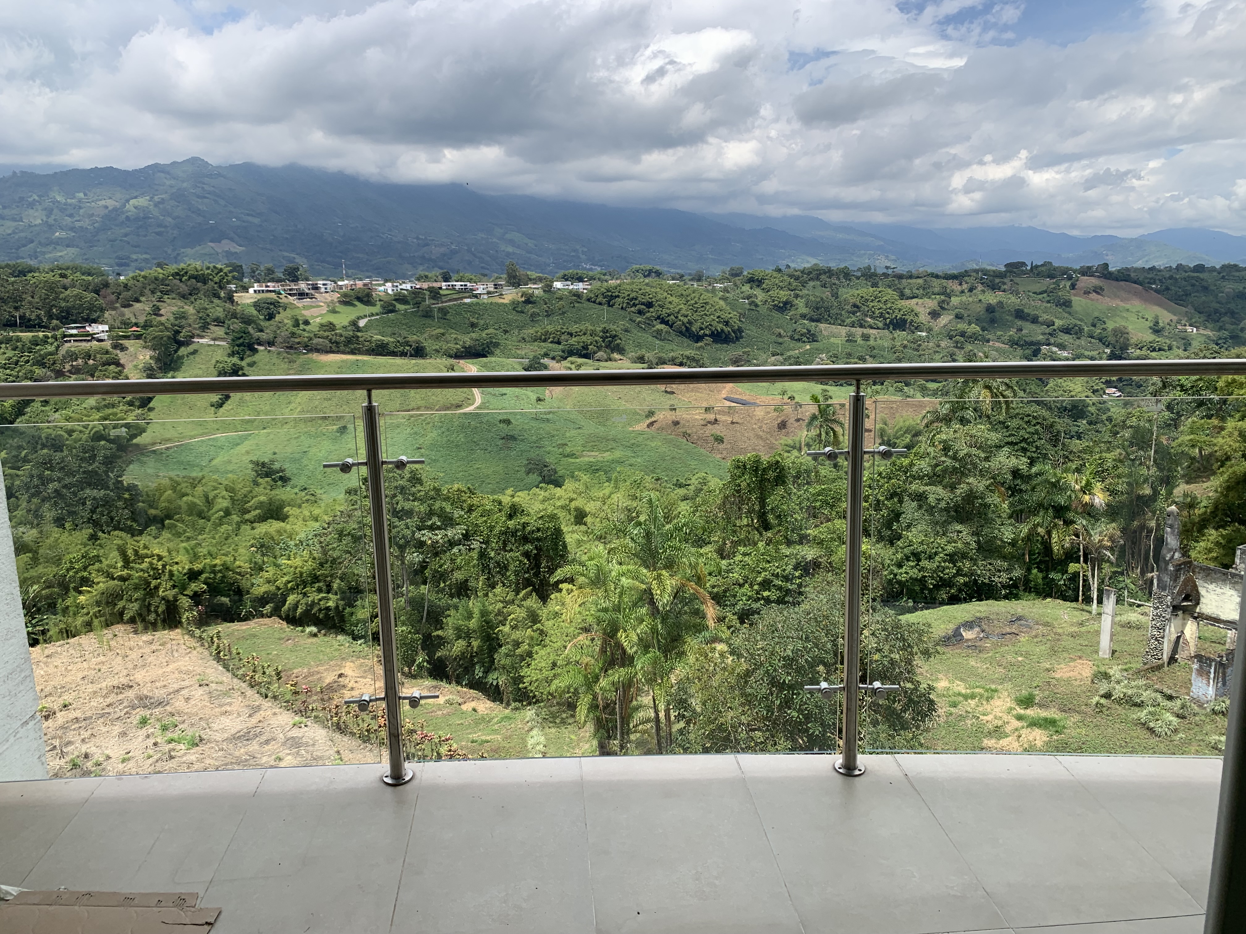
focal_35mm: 26
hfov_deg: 67.3
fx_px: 936
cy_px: 467
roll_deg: +0.1
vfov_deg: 53.1
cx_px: 623
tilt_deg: -11.4
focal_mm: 4.25
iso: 25
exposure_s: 1/2160
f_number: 1.8
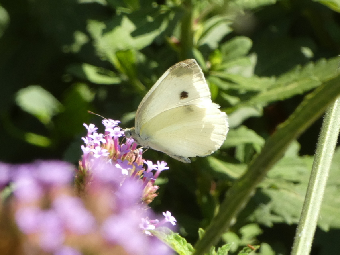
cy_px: 128
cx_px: 170
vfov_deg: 2.8
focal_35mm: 531
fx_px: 5216
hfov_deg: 3.7
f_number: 5.6
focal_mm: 95.2
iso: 125
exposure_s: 1/100
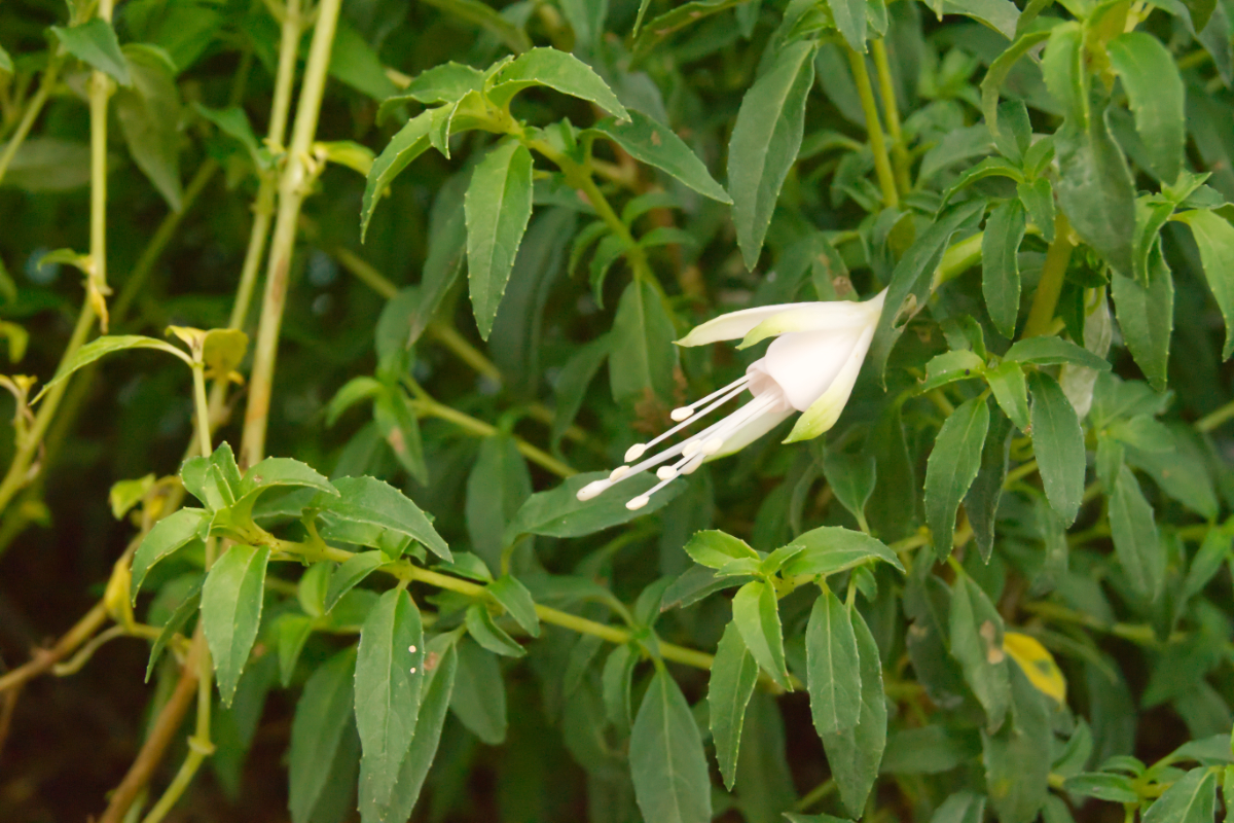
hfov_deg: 24.6
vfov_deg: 16.6
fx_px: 2828
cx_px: 617
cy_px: 412
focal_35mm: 82
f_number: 11
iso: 3200
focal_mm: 55
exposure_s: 1/320
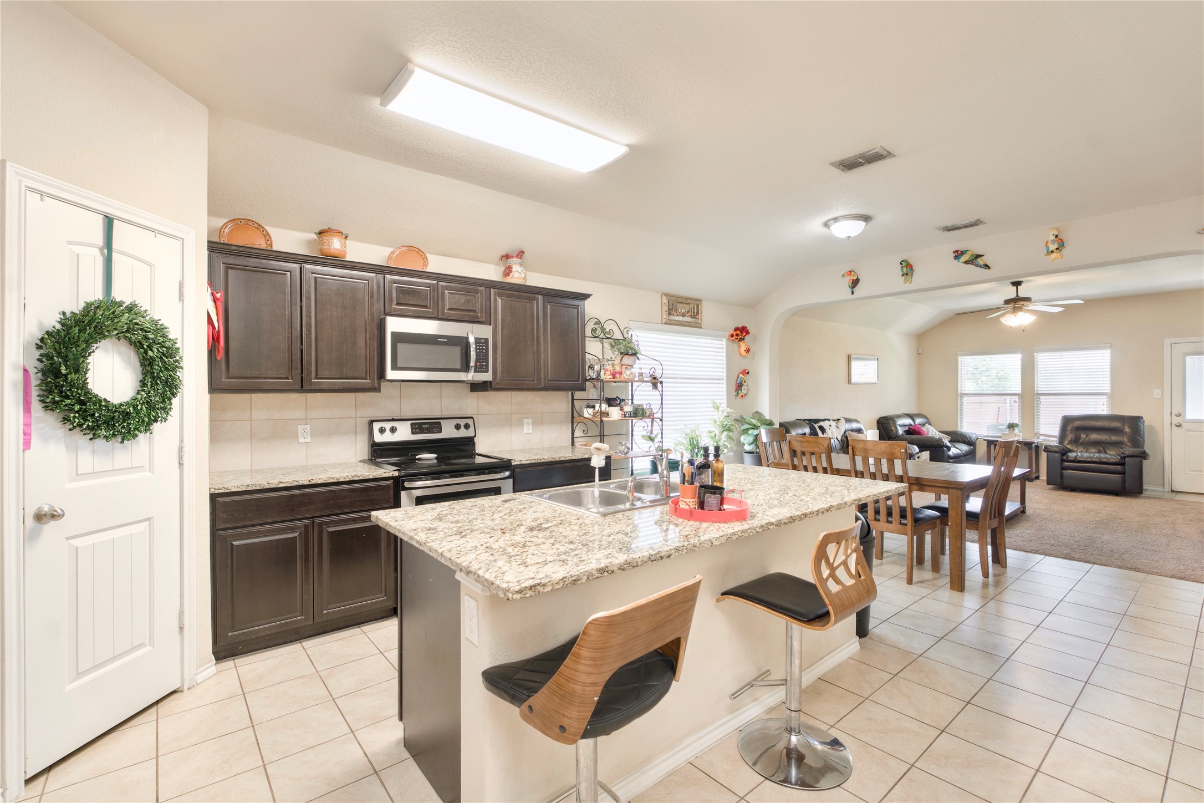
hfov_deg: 96.7
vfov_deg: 73.7
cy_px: 402
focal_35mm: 16
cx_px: 602
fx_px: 535
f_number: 5.6
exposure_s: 1/3.33
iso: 200
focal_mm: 16
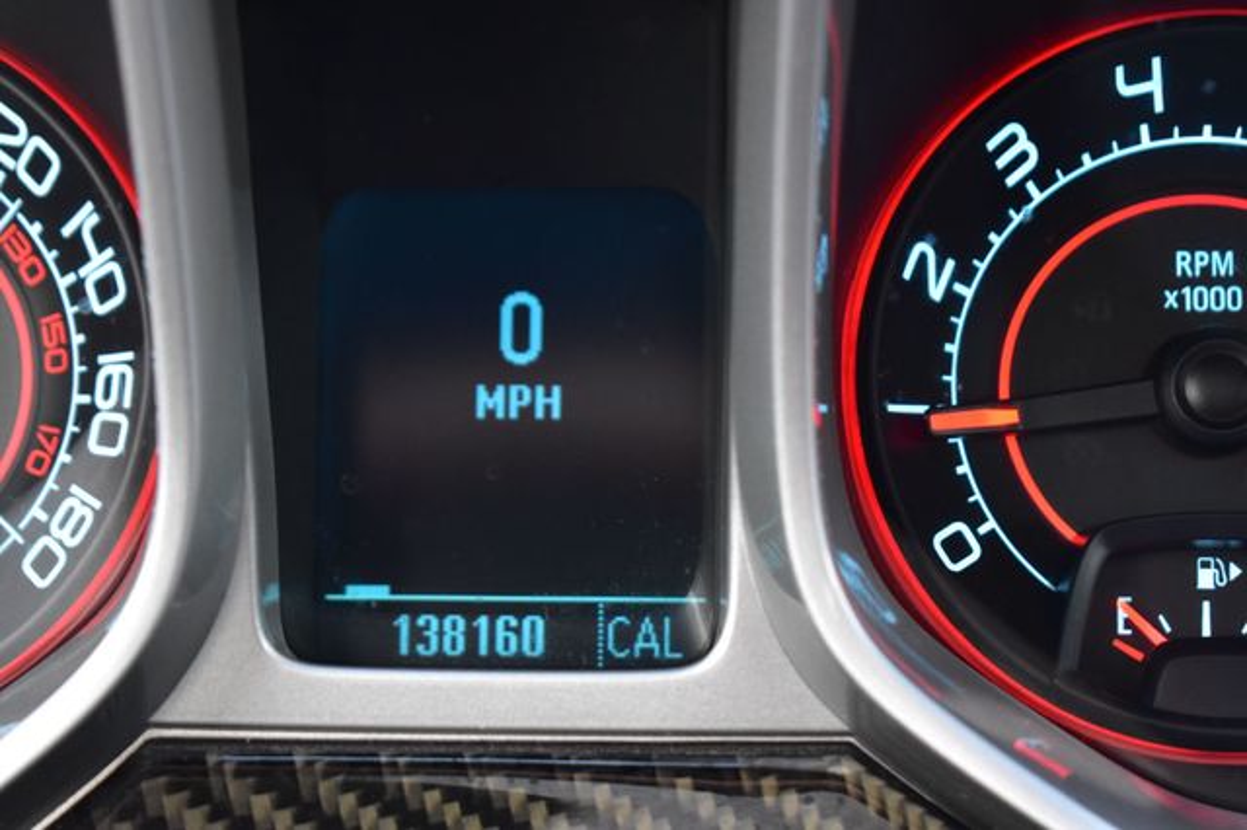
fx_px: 2700
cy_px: 415
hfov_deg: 26.0
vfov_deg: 17.5
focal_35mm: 78
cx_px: 624
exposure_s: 1/15
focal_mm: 52
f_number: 5.6
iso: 1600
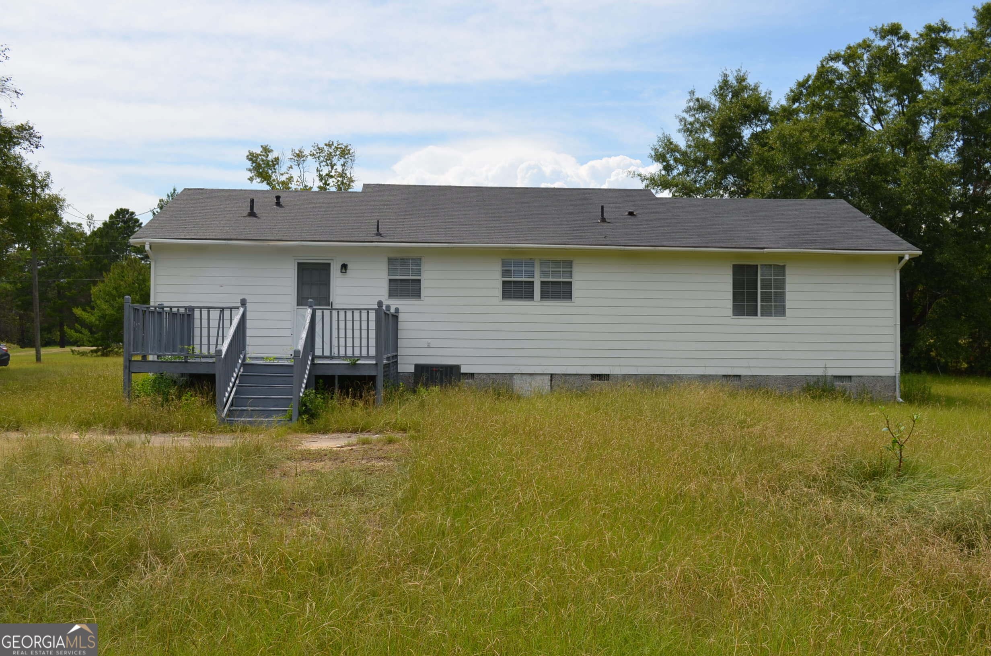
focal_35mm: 36
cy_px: 328
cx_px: 496
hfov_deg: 53.2
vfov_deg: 36.7
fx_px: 989
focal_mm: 24
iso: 100
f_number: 8
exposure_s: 1/250
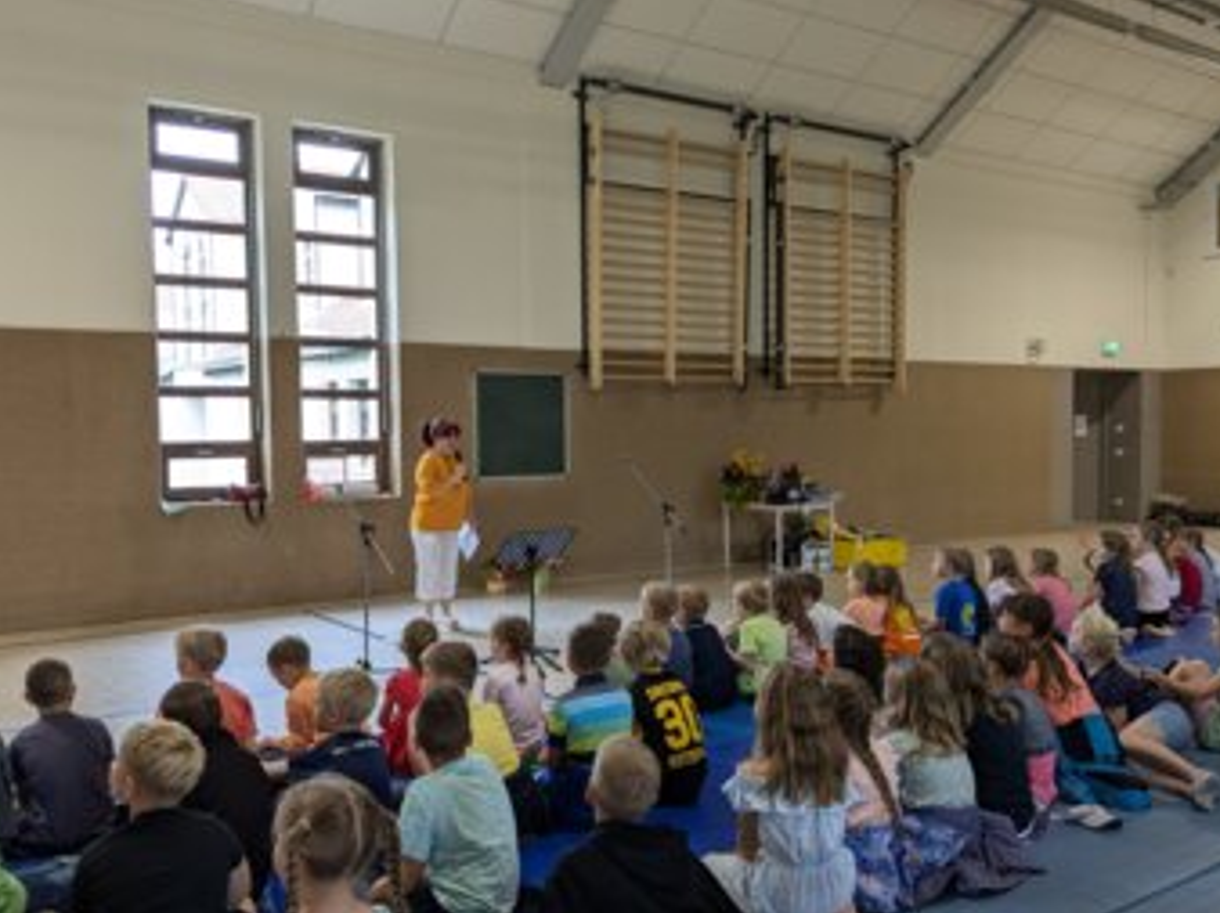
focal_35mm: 32
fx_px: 1127
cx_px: 603
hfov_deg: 56.8
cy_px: 480
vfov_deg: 44.1
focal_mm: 4.38
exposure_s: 1/99.9
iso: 82
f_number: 1.73
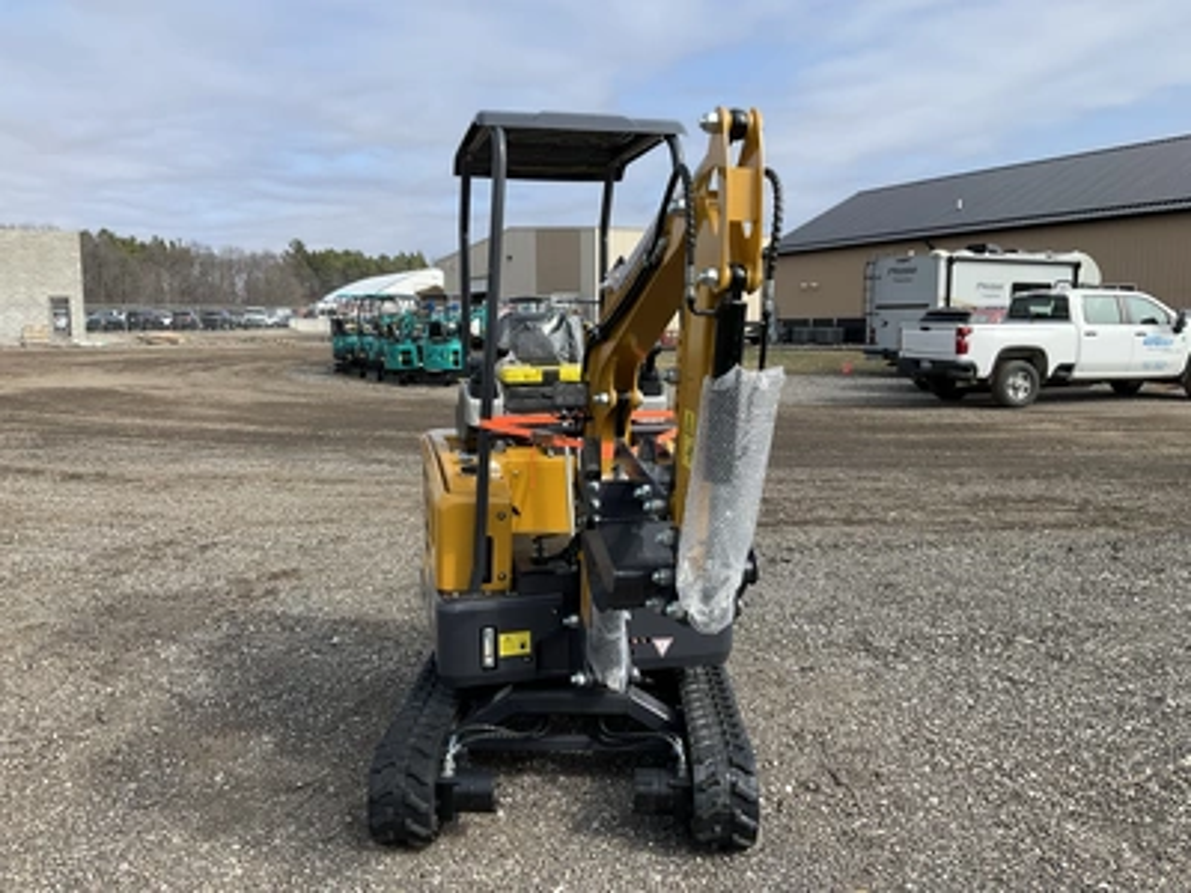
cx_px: 596
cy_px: 446
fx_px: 998
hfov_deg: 61.7
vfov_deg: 48.2
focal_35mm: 29
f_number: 1.8
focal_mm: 3
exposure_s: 1/1377
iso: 25
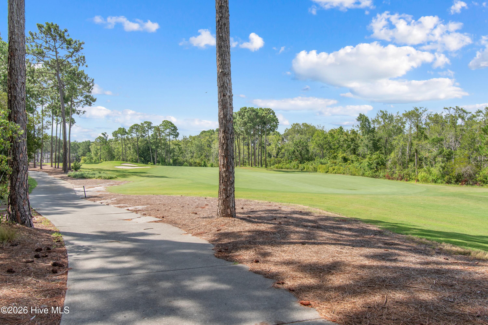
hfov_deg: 61.9
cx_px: 244
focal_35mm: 30
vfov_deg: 43.6
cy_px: 162
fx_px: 407
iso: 100
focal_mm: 20
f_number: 8
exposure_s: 1/250
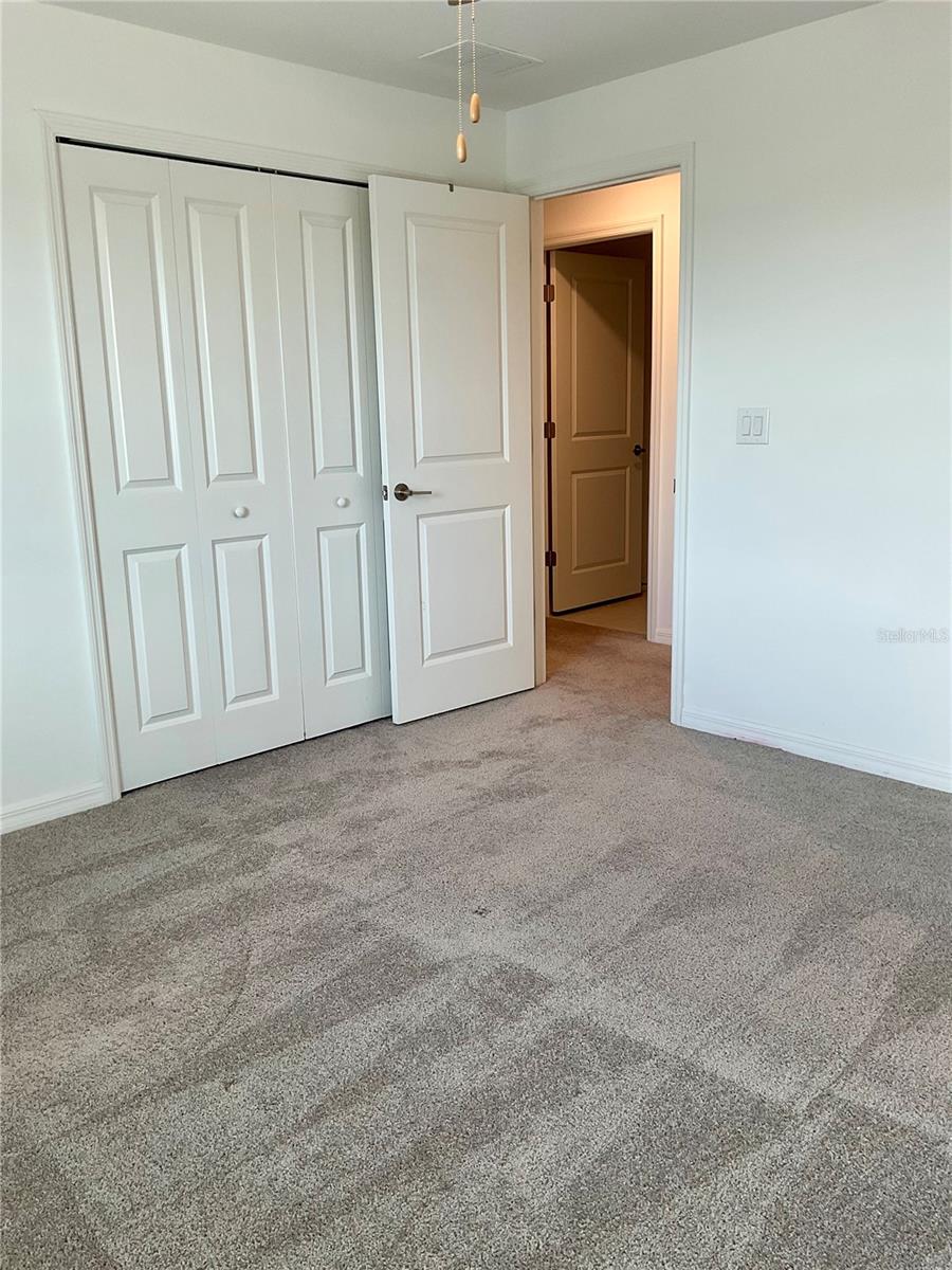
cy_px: 635
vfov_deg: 61.7
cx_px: 476
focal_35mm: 29
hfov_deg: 48.2
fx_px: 1063
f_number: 1.8
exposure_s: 1/60
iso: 40
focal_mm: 3
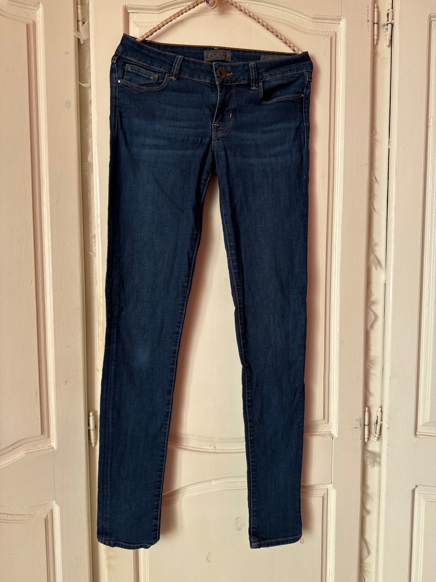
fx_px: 403
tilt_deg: -3.8
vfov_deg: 71.6
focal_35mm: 24
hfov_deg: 56.8
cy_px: 291
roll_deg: +0.8
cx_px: 218
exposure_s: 1/256
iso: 64
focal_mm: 6.76
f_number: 1.78
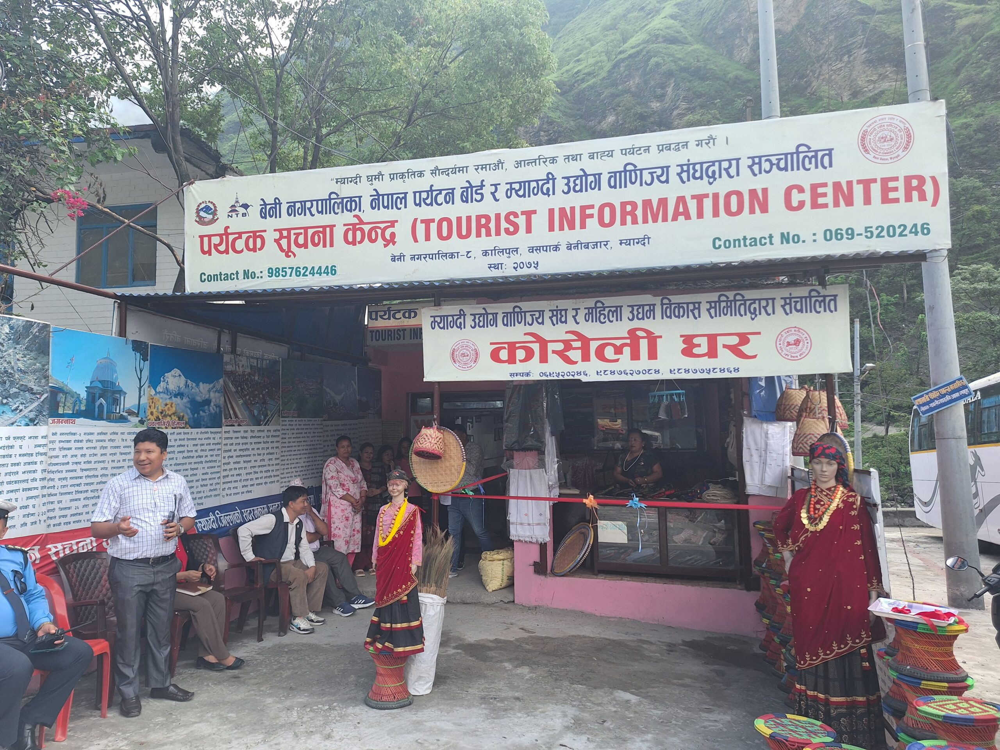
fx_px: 664
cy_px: 375
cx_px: 500
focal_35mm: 23
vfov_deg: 58.9
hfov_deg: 73.9
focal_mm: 5.54
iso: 40
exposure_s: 1/246
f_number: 1.8
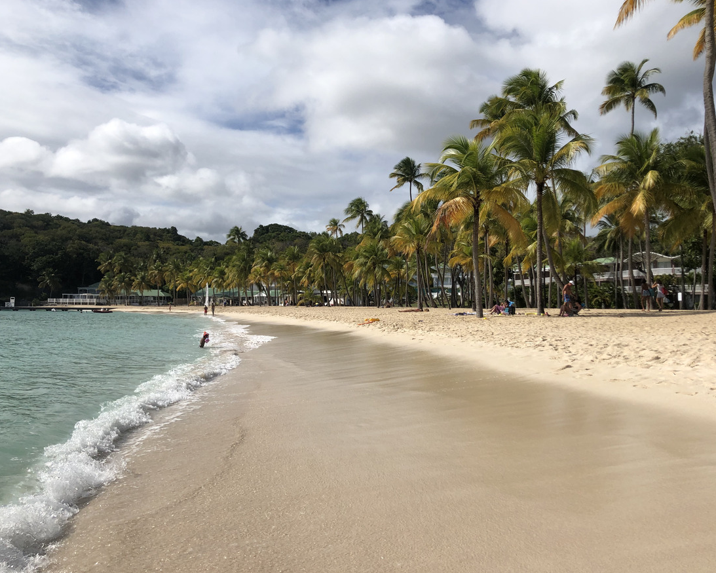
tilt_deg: +3.5
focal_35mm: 30
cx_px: 381
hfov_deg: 58.7
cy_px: 280
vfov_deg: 48.5
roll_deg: -0.2
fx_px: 636
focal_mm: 4
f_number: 1.8
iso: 20
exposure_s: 1/4808
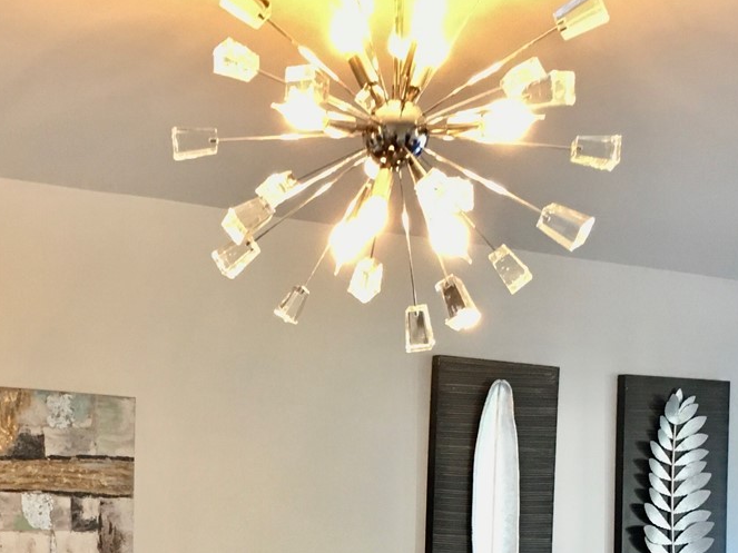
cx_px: 183
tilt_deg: -1.6
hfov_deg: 27.4
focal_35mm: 70
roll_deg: -0.8
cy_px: 645
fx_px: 1492
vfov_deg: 19.9
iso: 64
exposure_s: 1/15
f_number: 2.2
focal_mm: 4.15
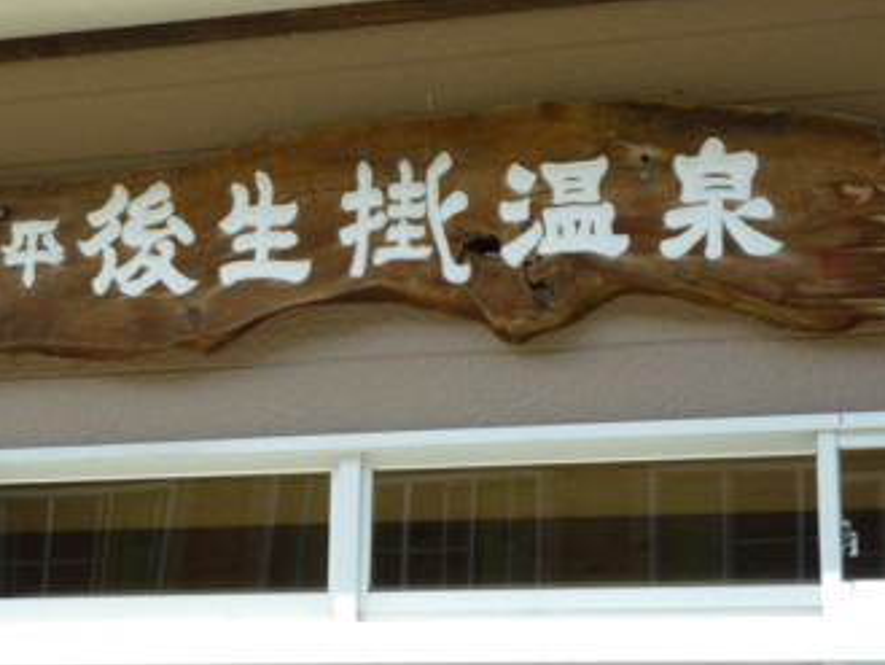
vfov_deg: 18.0
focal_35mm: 82
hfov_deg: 23.7
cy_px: 345
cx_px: 299
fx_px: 2097
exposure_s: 1/320
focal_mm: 9.9
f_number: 3.6
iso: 80
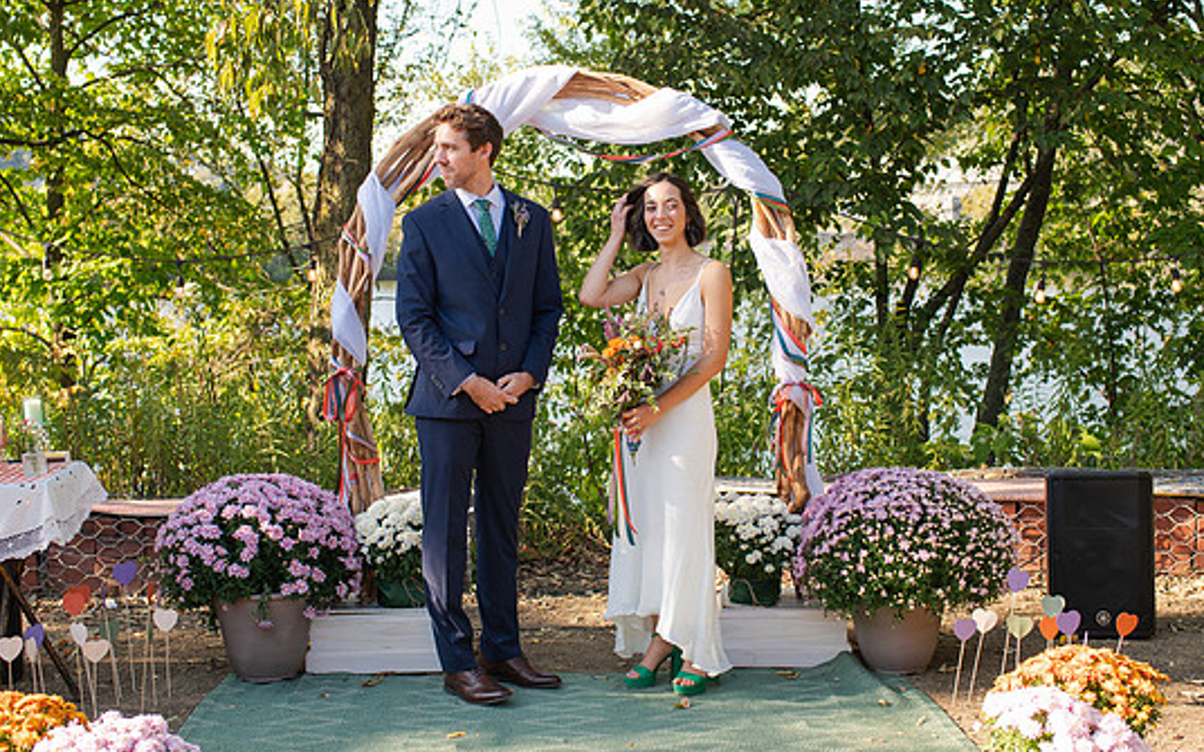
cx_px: 591
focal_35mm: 46
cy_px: 347
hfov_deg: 43.5
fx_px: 1509
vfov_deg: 28.0
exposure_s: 1/1250
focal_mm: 35
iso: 500
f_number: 3.5
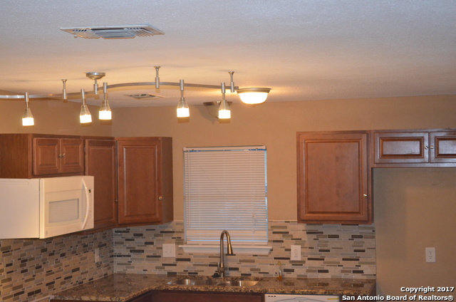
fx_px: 758
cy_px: 151
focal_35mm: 60
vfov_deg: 22.5
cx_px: 228
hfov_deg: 33.5
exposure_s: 1/60
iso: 3200
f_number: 5.3
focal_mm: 40
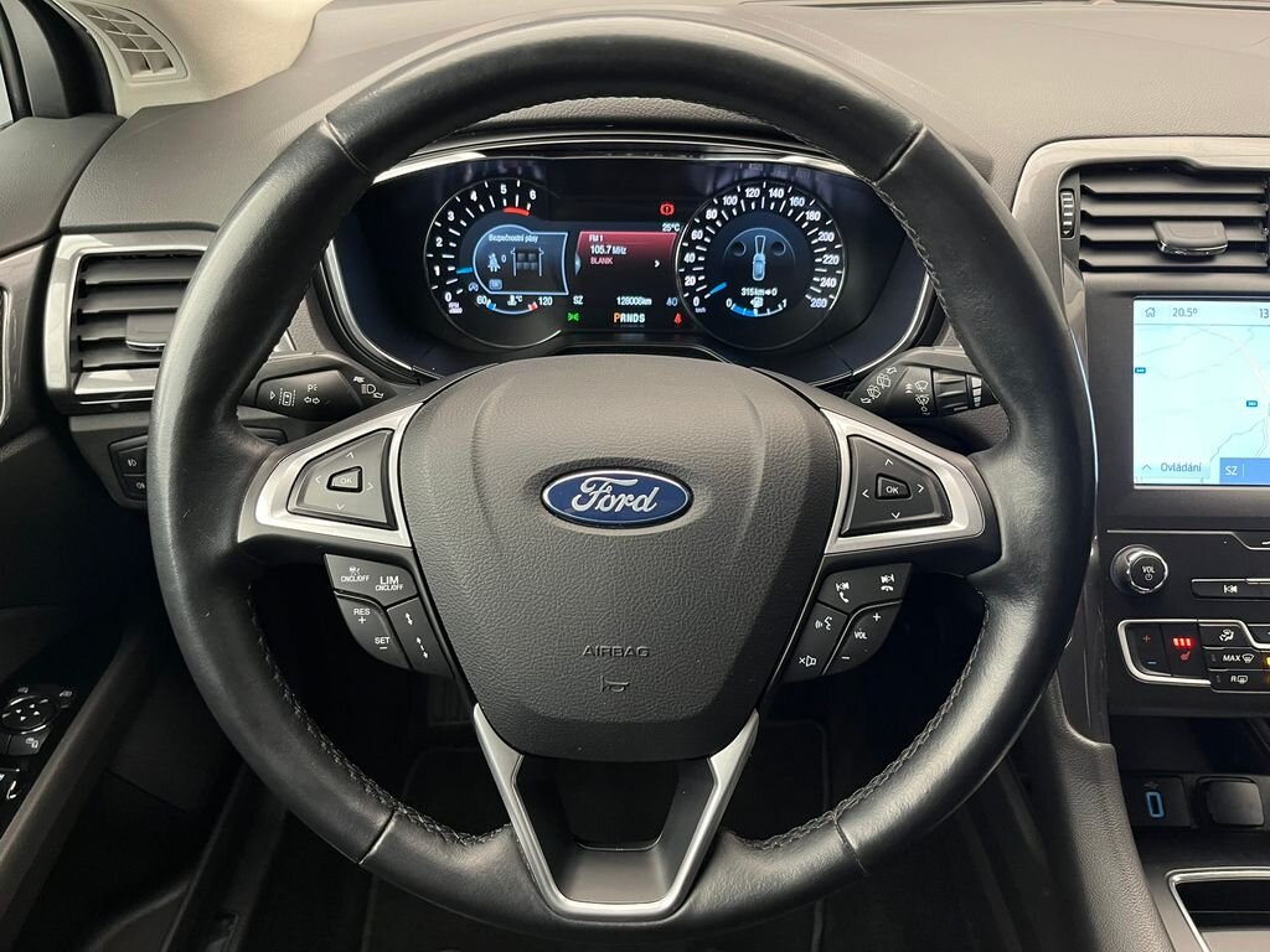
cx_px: 635
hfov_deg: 67.3
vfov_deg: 53.1
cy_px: 476
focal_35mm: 26
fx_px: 954
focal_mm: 5.1
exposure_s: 1/76
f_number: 1.6
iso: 125
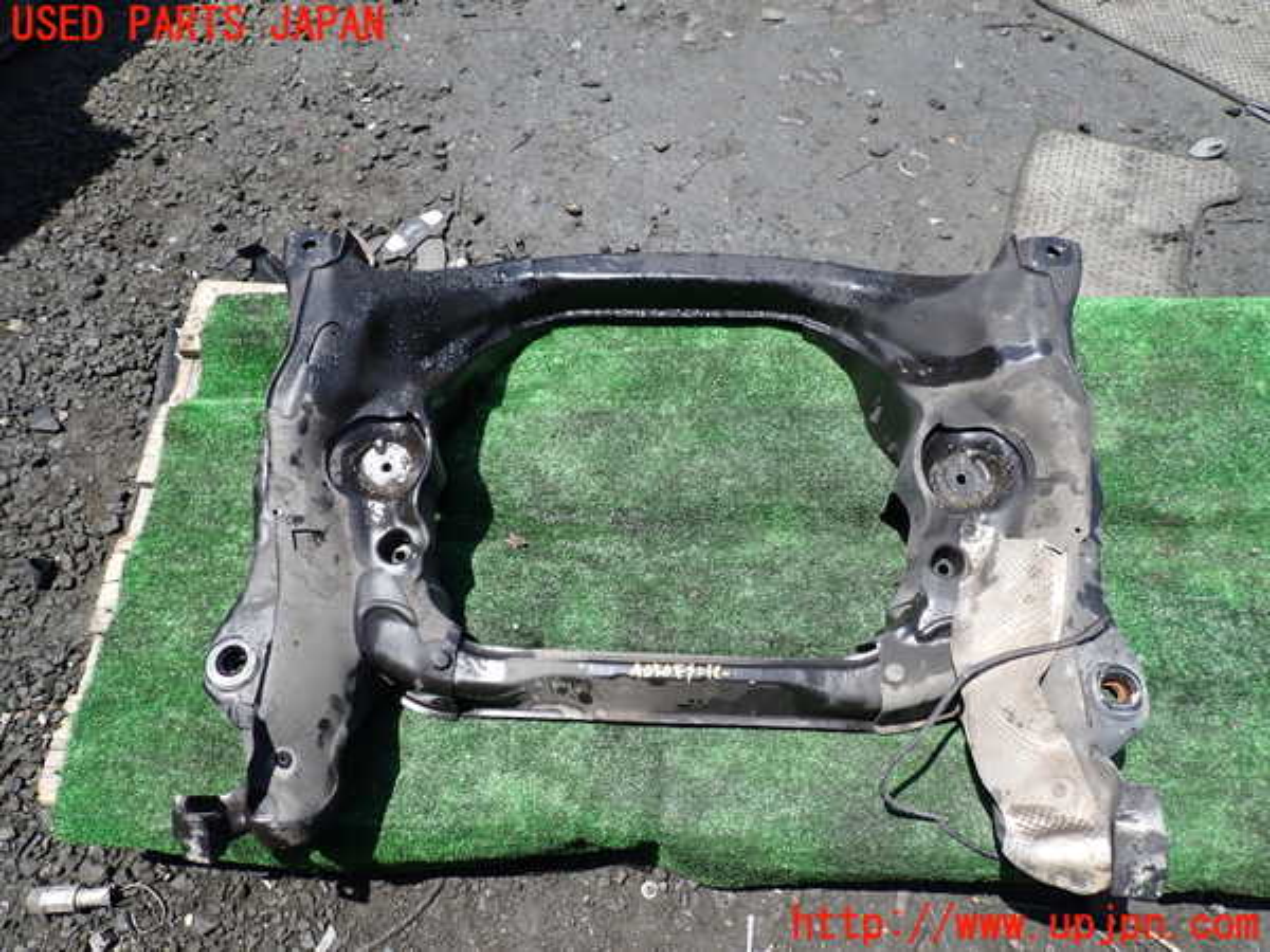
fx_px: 917
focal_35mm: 25
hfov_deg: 69.4
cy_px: 476
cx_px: 635
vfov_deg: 54.9
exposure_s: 1/800
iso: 100
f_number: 2.8
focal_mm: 4.5
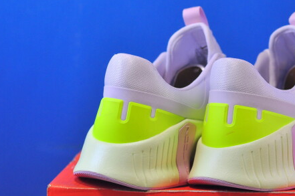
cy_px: 55
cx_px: 260
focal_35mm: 136
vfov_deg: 10.0
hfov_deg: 14.9
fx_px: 1113
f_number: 3.2
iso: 250
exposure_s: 1/320
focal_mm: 50
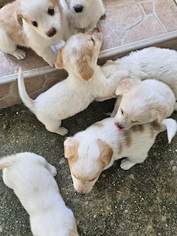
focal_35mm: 31
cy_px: 114
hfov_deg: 45.5
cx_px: 83
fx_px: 211
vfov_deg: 58.3
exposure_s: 1/192
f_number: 1.8
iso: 64
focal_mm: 5.4
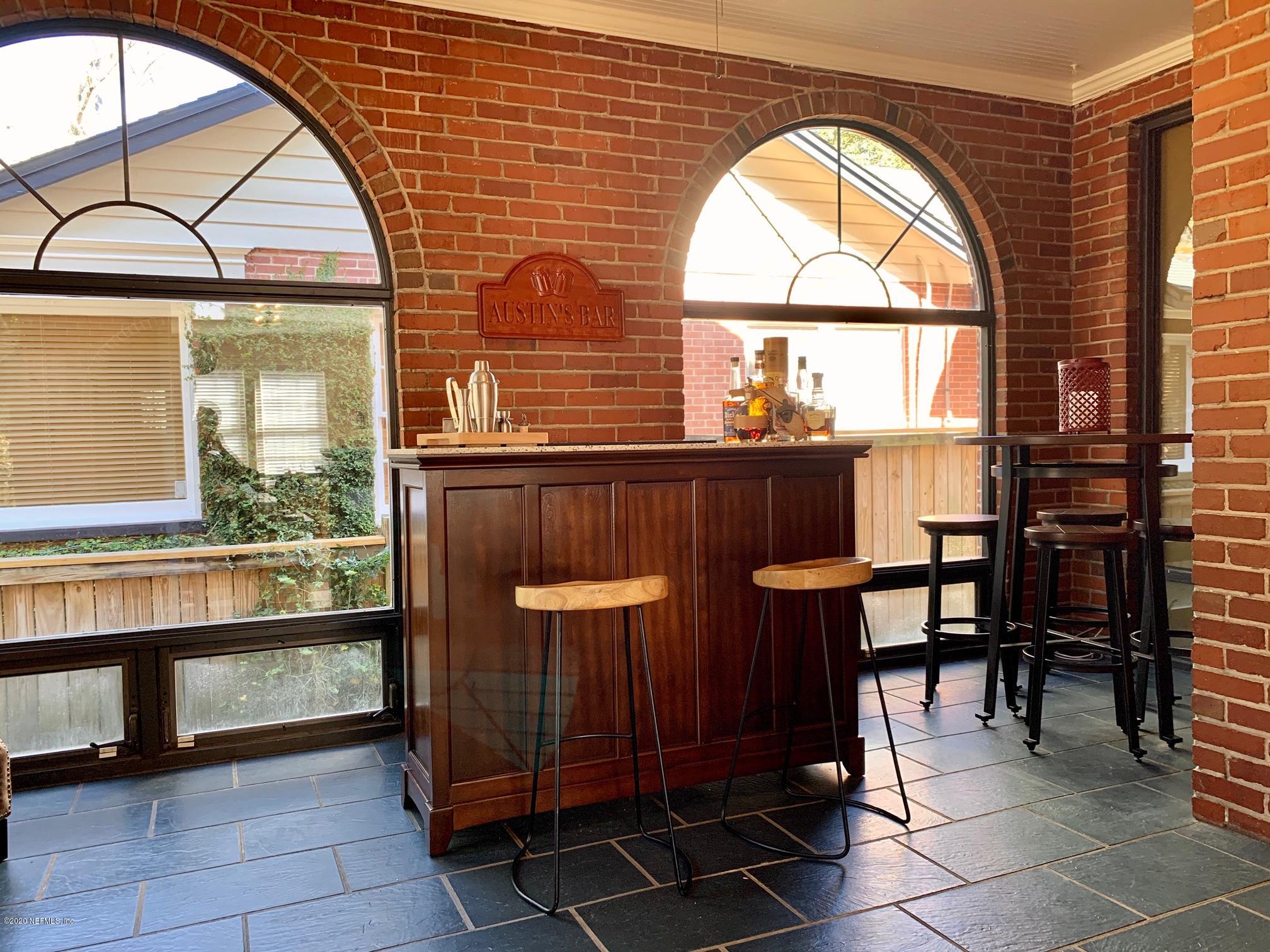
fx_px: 954
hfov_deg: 67.3
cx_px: 635
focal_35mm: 26
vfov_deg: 53.1
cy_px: 476
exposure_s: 1/60
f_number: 1.8
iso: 100
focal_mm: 4.25
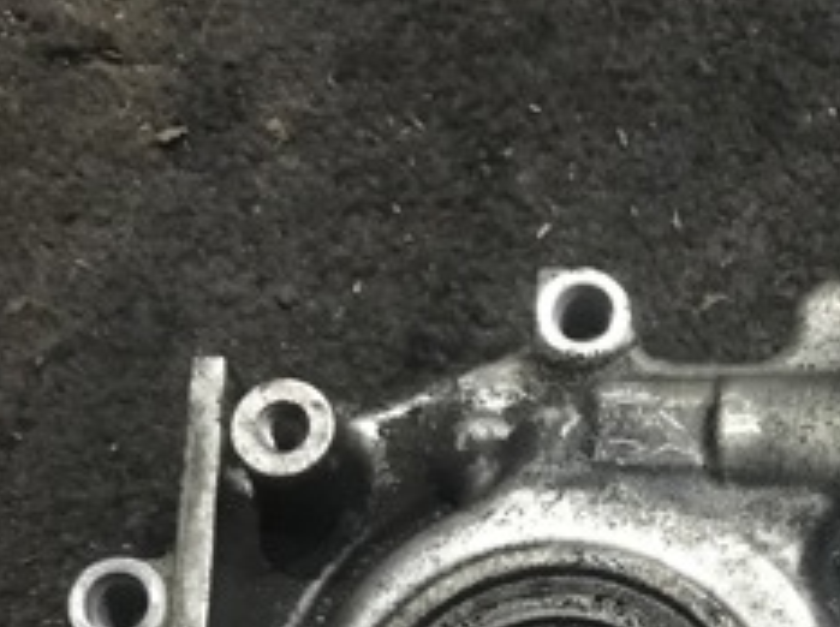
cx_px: 833
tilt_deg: -78.7
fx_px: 1866
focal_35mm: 77
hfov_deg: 24.3
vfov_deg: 18.1
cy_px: 769
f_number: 1.8
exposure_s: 1/7
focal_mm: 3.99
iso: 80
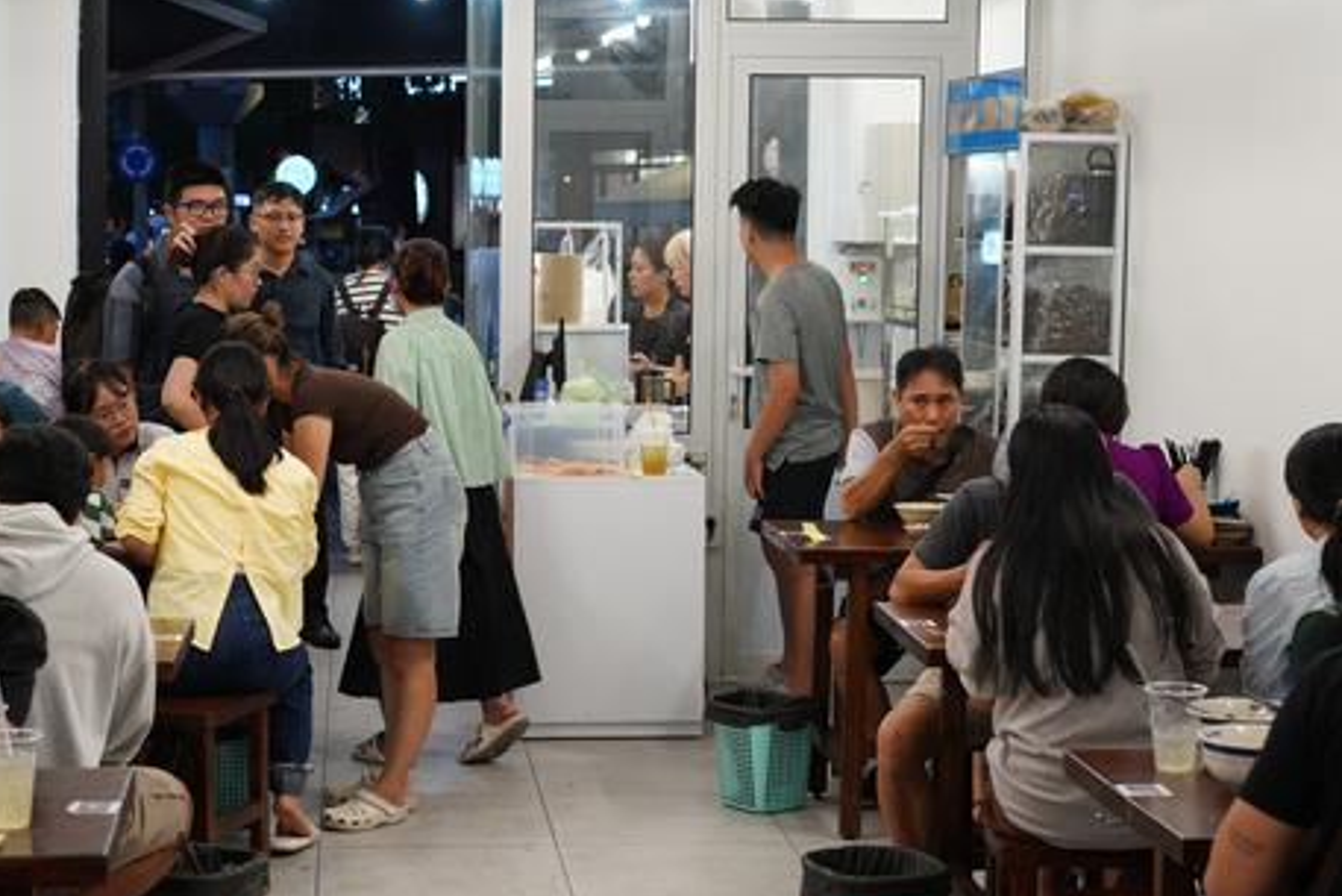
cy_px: 422
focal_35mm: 70
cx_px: 502
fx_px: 2610
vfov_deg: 19.5
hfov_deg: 28.7
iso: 2000
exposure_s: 1/250
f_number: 4
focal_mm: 50
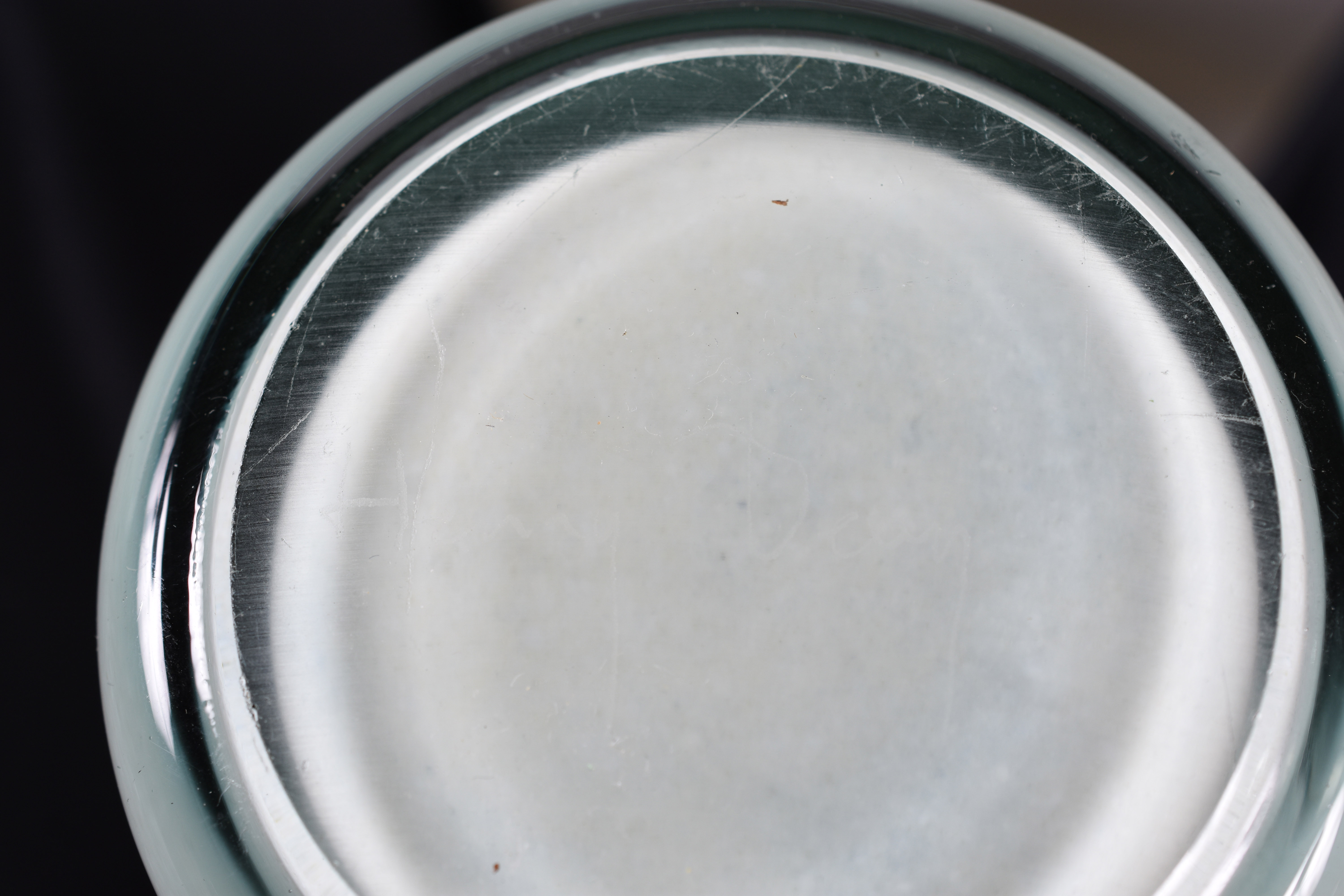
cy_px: 448
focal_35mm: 60
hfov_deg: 33.4
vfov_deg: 22.6
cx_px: 672
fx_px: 2240
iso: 200
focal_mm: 40
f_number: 6.3
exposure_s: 1/50
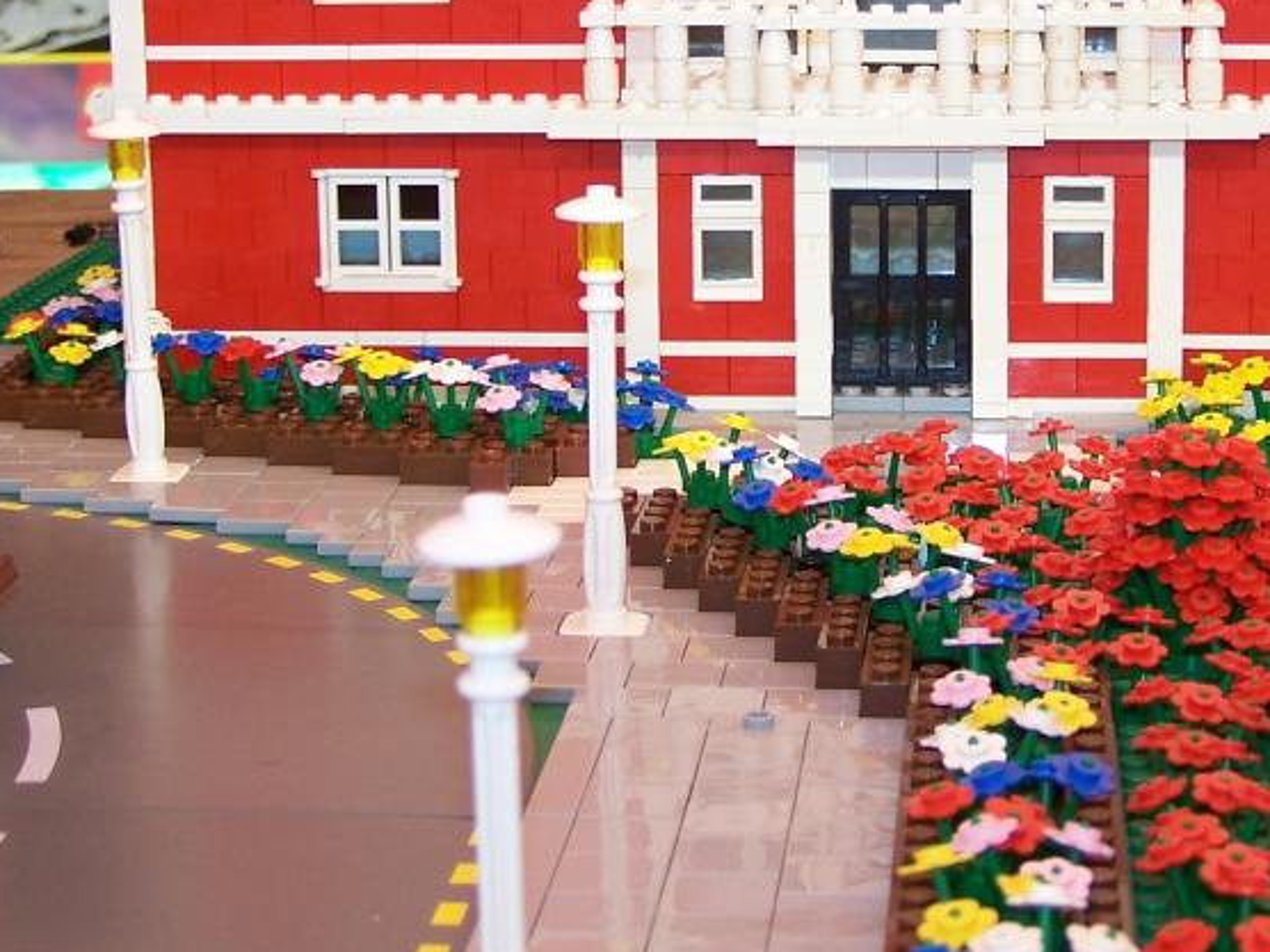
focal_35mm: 94
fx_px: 3449
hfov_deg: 20.8
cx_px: 873
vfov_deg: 15.7
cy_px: 247
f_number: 3
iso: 80
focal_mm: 8.5
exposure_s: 1/4
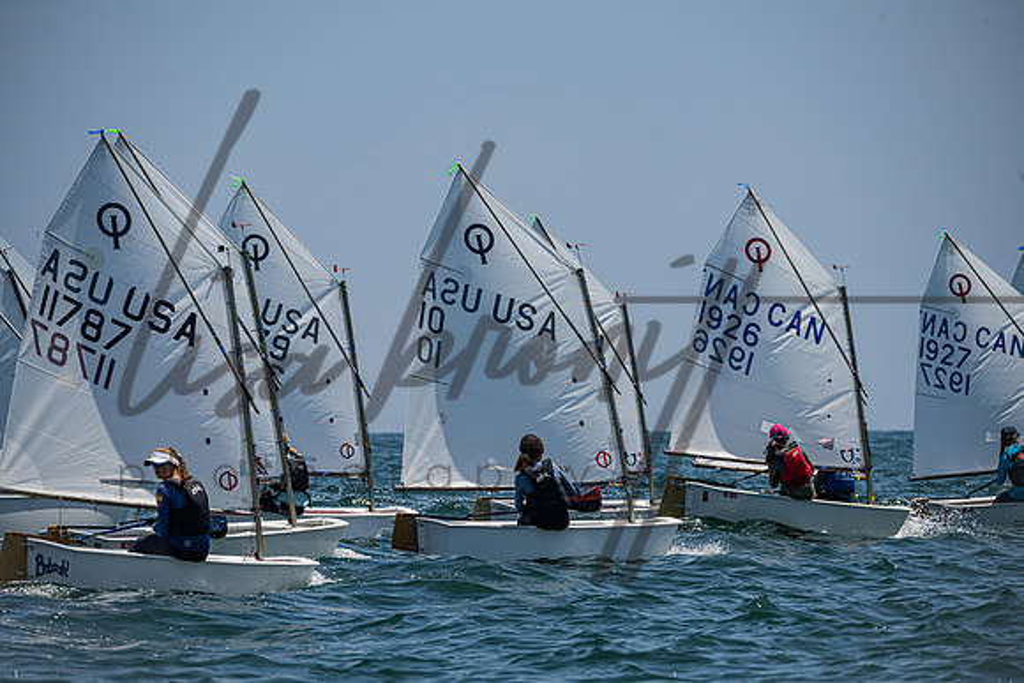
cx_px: 512
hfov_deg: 8.6
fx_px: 6828
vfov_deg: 5.7
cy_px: 342
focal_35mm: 240
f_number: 8
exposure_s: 1/3200
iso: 500
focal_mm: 240
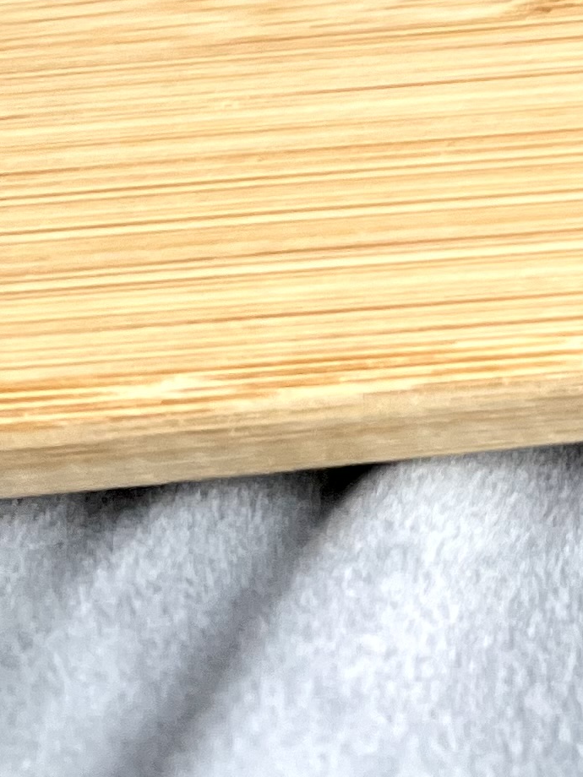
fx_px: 2560
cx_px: 1276
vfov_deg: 14.9
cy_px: -642
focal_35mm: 114
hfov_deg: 11.3
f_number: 1.5
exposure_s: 1/108
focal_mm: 5.7
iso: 125
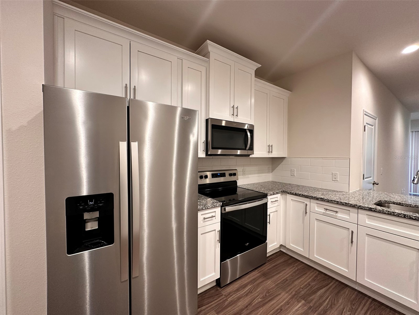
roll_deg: -0.3
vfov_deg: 85.7
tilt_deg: -0.8
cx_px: 210
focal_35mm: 14
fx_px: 169
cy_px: 158
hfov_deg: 102.1
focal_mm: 2.22
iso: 250
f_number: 2.2
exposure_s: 1/60
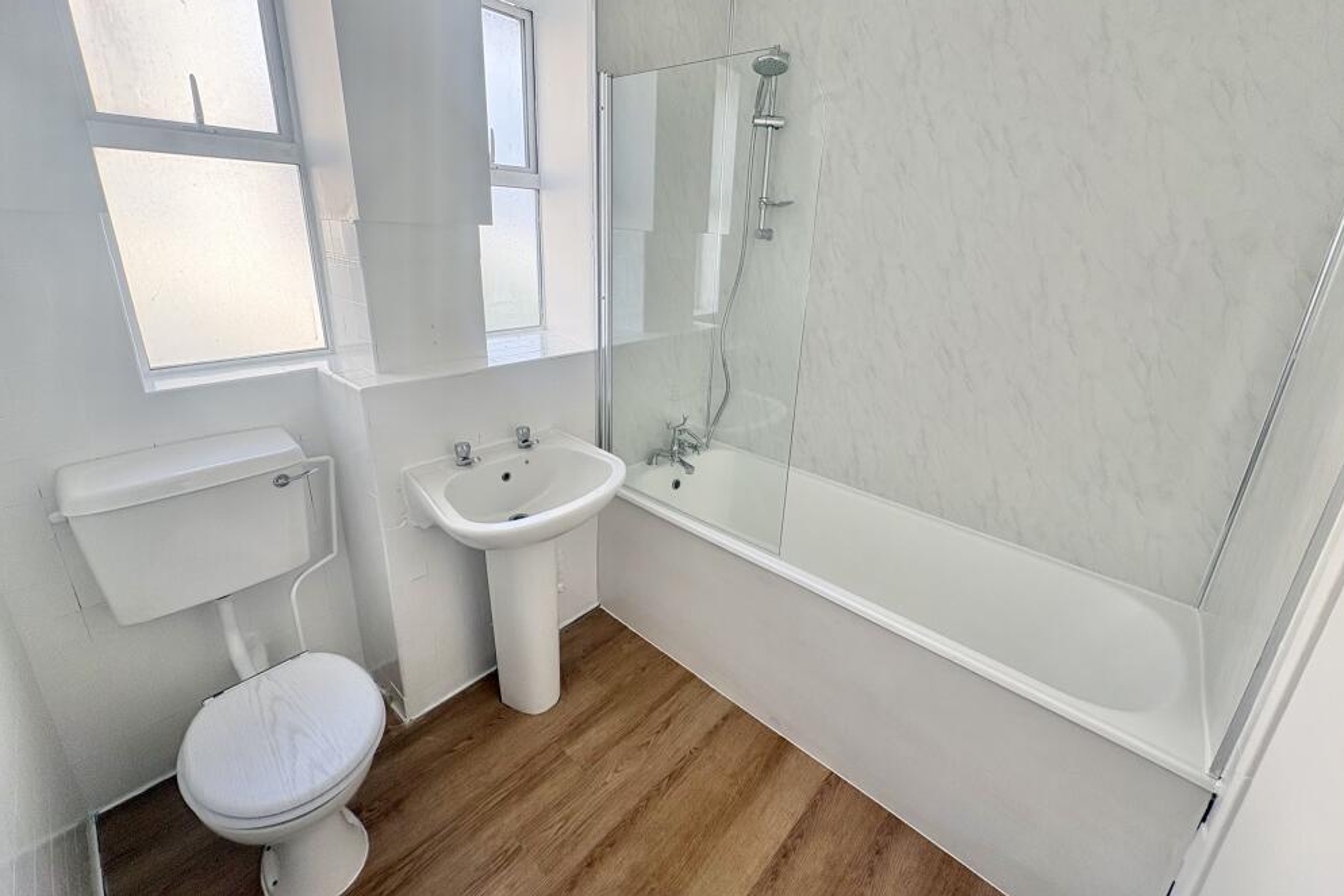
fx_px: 560
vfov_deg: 77.1
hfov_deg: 100.4
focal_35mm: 15
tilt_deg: -17.2
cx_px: 691
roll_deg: -1.9
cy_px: 400
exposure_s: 1/154
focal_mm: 2.22
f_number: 2.2
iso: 64
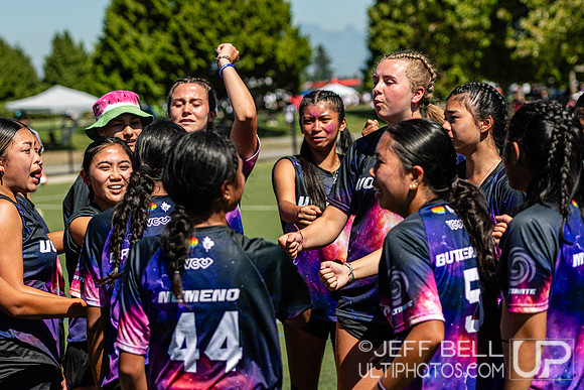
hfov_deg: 19.5
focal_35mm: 105
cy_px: 195
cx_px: 292
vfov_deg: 13.0
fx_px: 1704
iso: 100
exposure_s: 1/2000
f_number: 3.2
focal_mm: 70
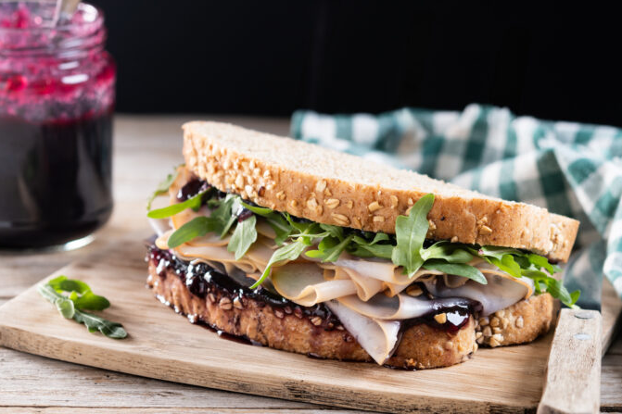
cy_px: 236
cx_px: 339
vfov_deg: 13.3
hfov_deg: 19.8
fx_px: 1779
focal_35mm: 103
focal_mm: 60
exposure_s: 1/200
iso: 100
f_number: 5.6
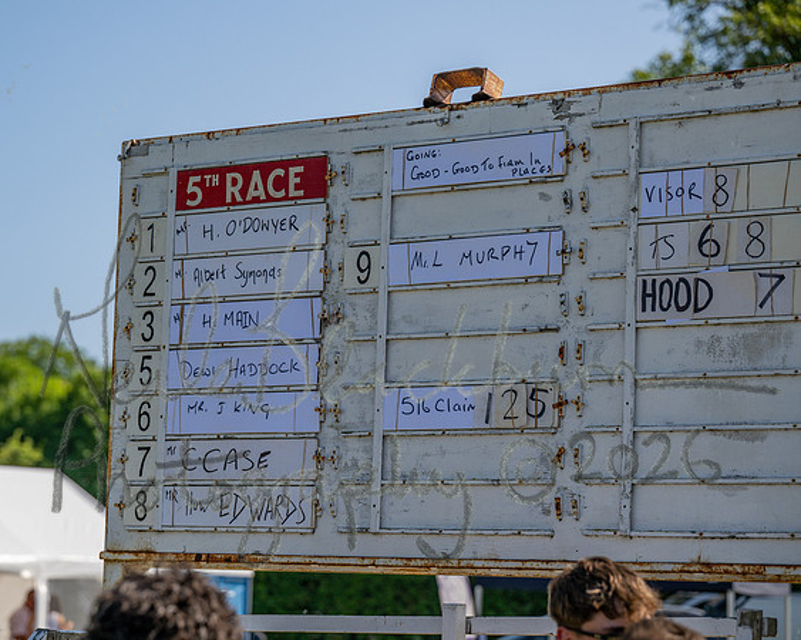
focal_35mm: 107
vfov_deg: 14.4
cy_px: 320
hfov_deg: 17.9
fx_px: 2537
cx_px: 320
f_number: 4
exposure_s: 1/3200
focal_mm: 95
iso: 250
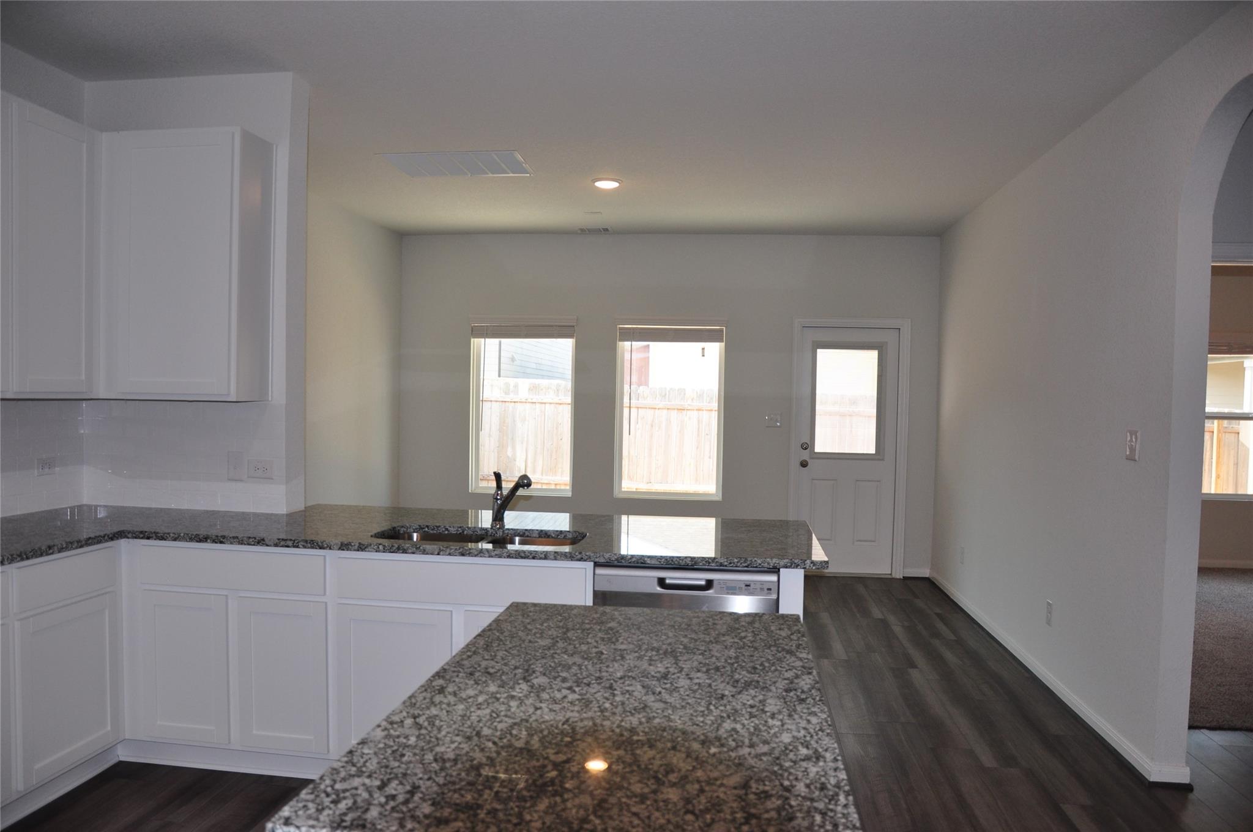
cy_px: 416
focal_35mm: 27
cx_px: 626
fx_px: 939
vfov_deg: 47.8
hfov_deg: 67.4
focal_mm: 18
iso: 400
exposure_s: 1/200
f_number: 4
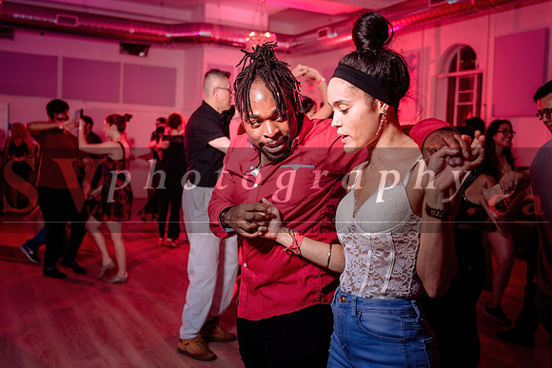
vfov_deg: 34.8
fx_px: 587
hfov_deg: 50.3
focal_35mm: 38
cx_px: 297
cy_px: 167
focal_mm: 35
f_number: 3.2
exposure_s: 1/50
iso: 800
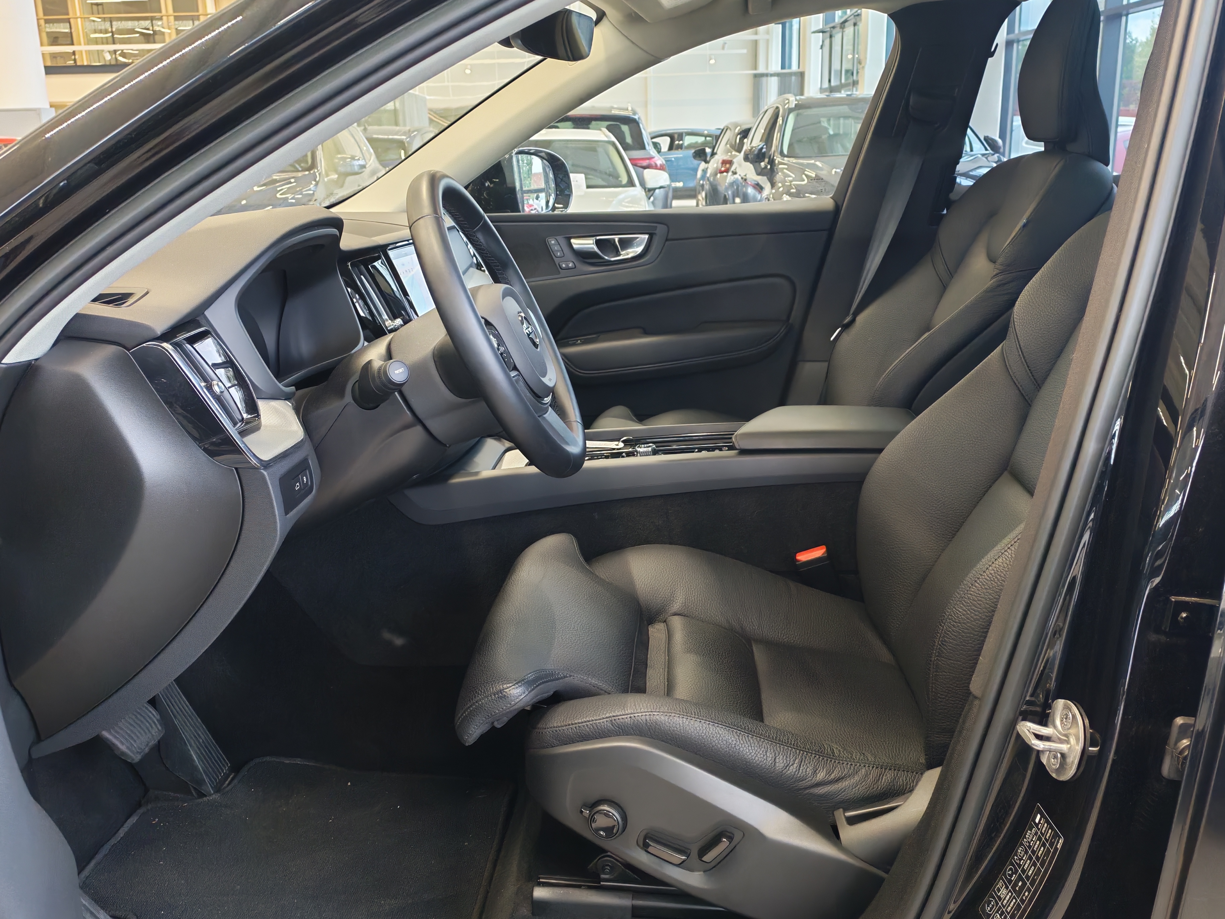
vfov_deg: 42.9
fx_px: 1168
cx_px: 612
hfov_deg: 55.4
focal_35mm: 33
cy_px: 460
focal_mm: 6.12
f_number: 1.9
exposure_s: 1/100
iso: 584
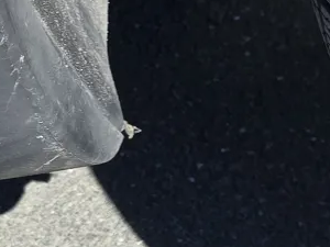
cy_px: -36
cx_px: 886
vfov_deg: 10.0
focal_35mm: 147
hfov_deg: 10.7
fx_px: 1401
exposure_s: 1/374
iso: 12
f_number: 1.7
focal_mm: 6.3
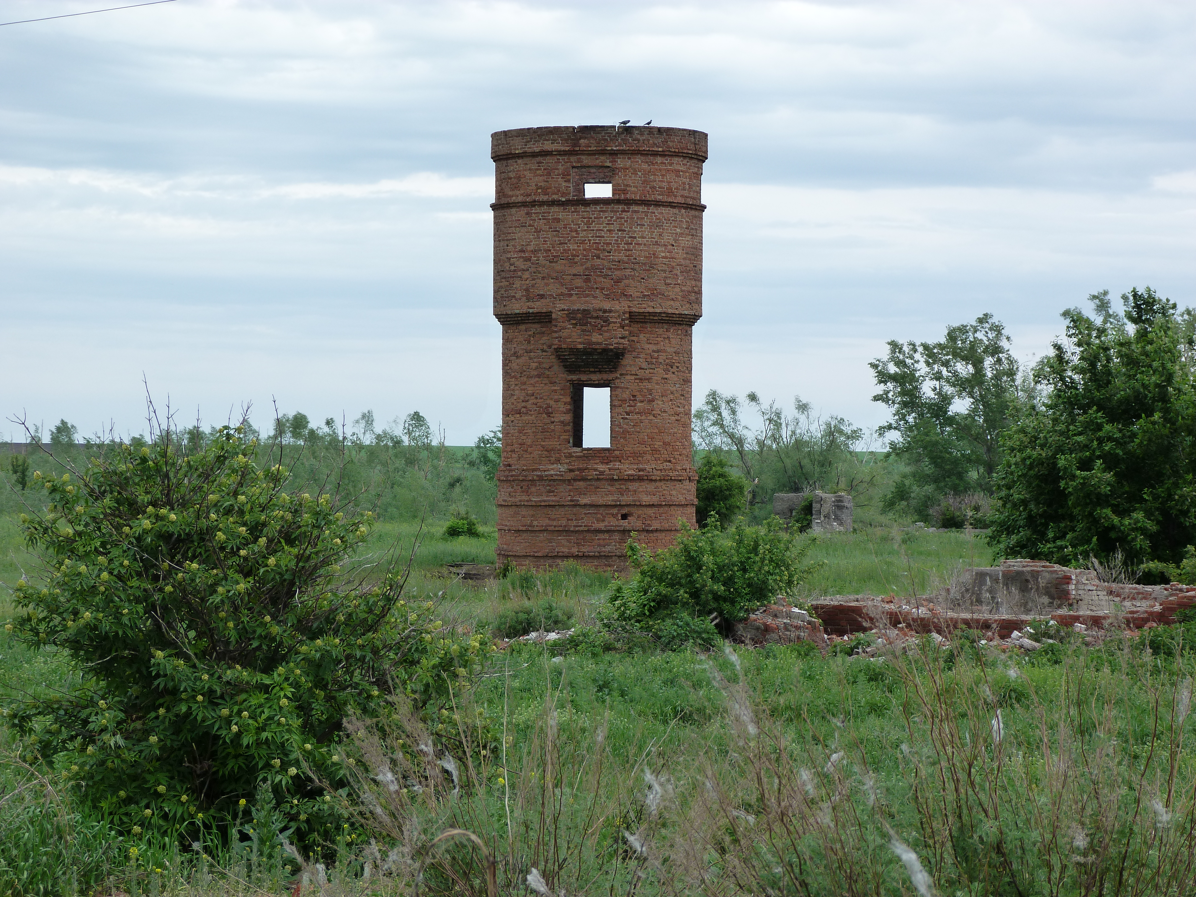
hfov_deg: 18.4
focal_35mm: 107
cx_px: 598
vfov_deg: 13.8
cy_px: 448
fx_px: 3697
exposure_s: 1/250
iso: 125
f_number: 4.5
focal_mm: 19.3
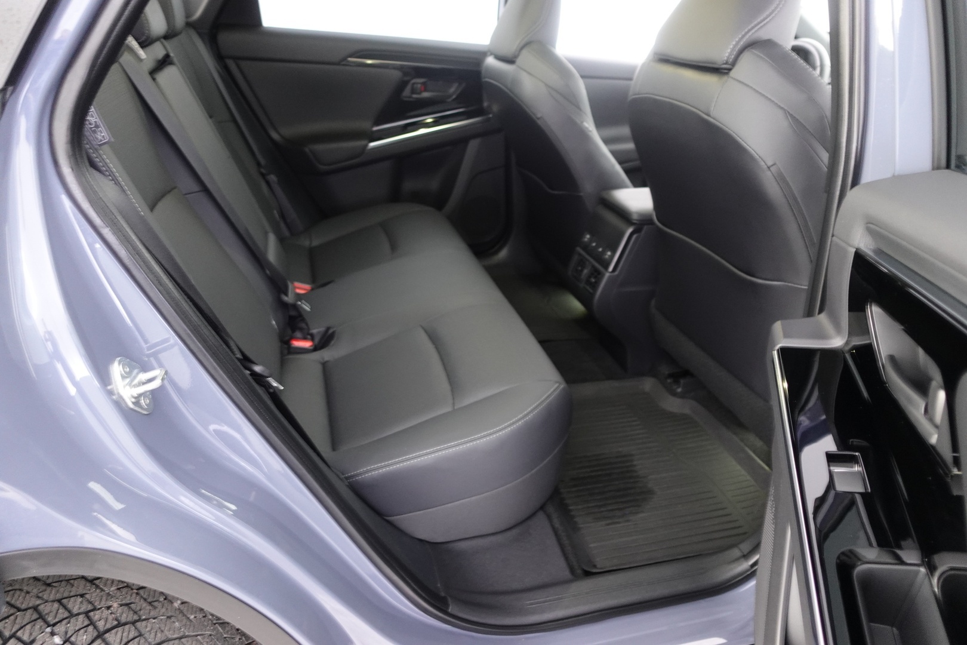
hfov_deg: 73.7
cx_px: 484
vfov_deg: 53.1
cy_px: 322
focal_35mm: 24
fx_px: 645
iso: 800
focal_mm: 9.4
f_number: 1.8
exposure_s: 1/8
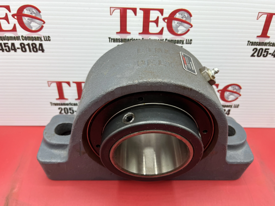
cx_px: 138
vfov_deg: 53.1
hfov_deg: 67.3
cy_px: 103
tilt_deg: -42.5
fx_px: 207
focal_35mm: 26
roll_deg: -2.8
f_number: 1.6
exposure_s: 1/438
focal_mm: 5.1
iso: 50
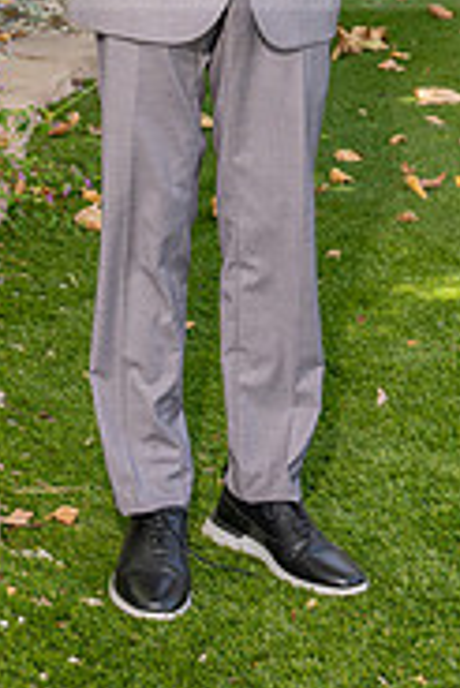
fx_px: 2353
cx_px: 171
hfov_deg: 11.2
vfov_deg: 16.1
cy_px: -79
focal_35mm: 123
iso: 200
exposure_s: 1/200
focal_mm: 33.5
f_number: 4
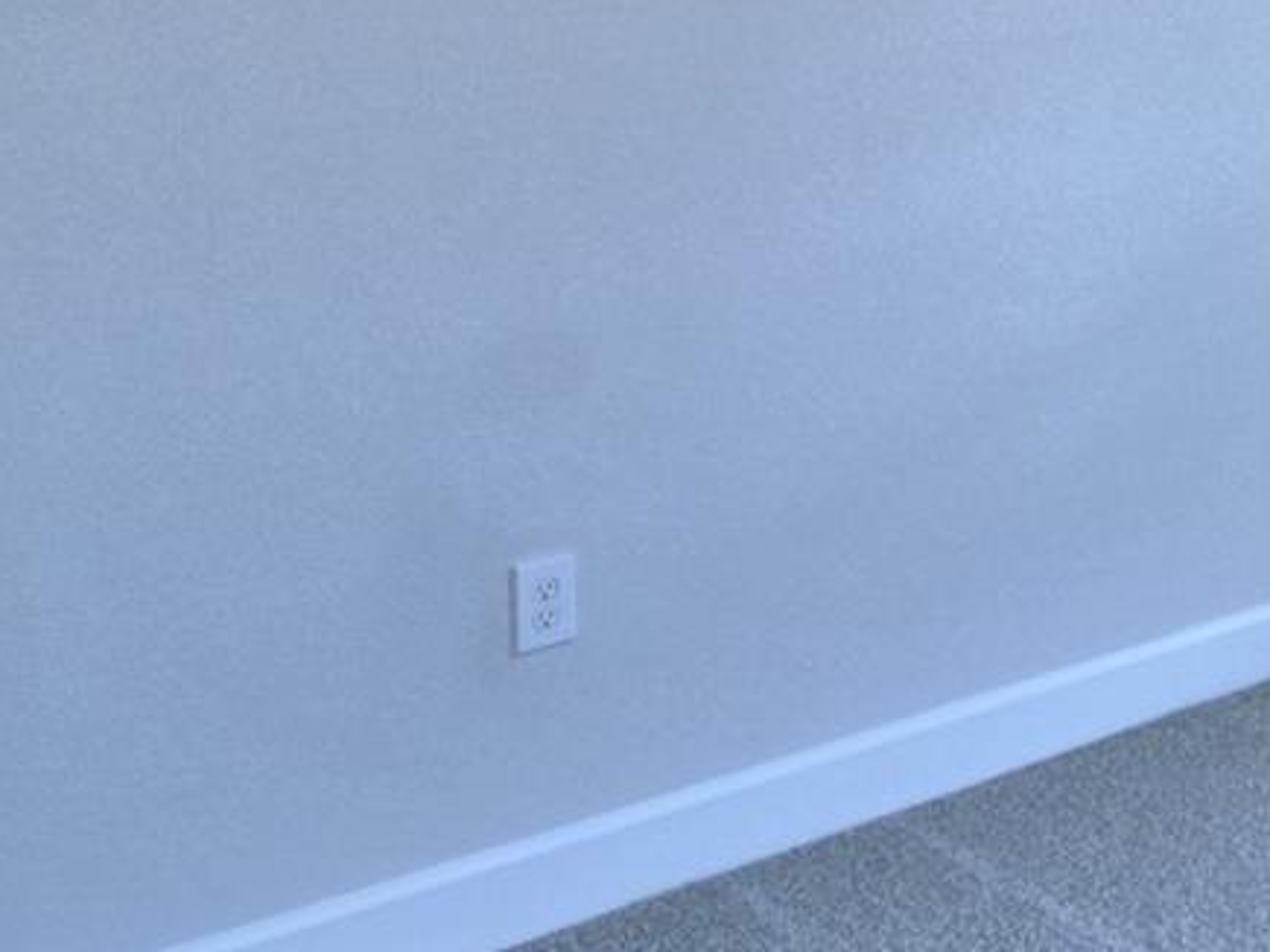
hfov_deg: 29.5
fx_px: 1944
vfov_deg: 25.1
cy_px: -155
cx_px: 1629
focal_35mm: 53
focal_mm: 10
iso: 180
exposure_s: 1/60
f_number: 4.5
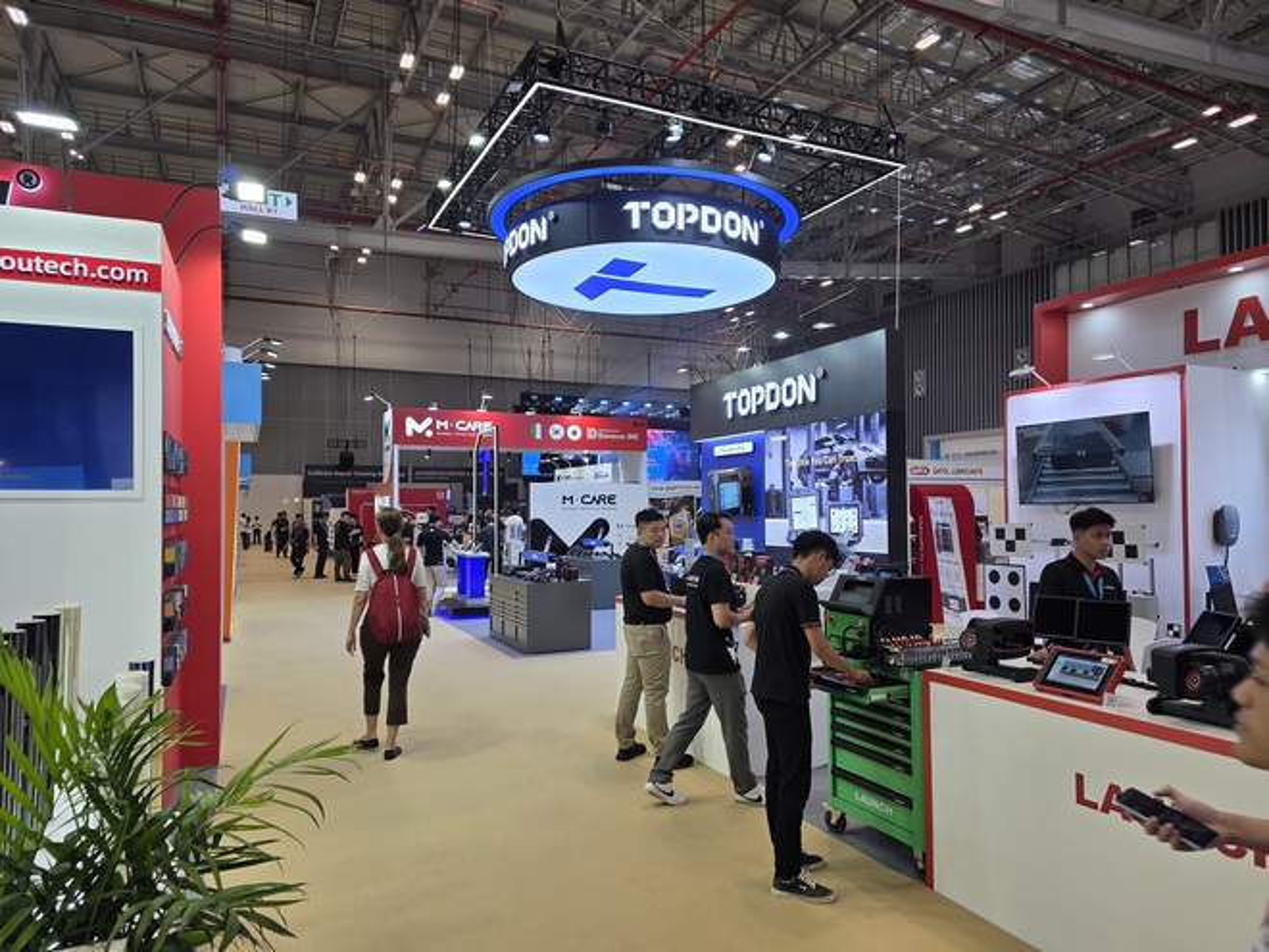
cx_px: 634
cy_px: 476
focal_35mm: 23
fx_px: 843
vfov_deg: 58.9
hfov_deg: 73.9
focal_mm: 6.3
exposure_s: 1/100
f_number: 1.7
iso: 40
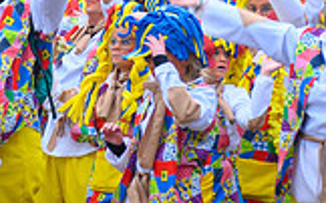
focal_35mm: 281
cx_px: 93
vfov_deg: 4.7
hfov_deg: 7.5
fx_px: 2495
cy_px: -26
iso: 400
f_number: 5
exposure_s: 1/160
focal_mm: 66
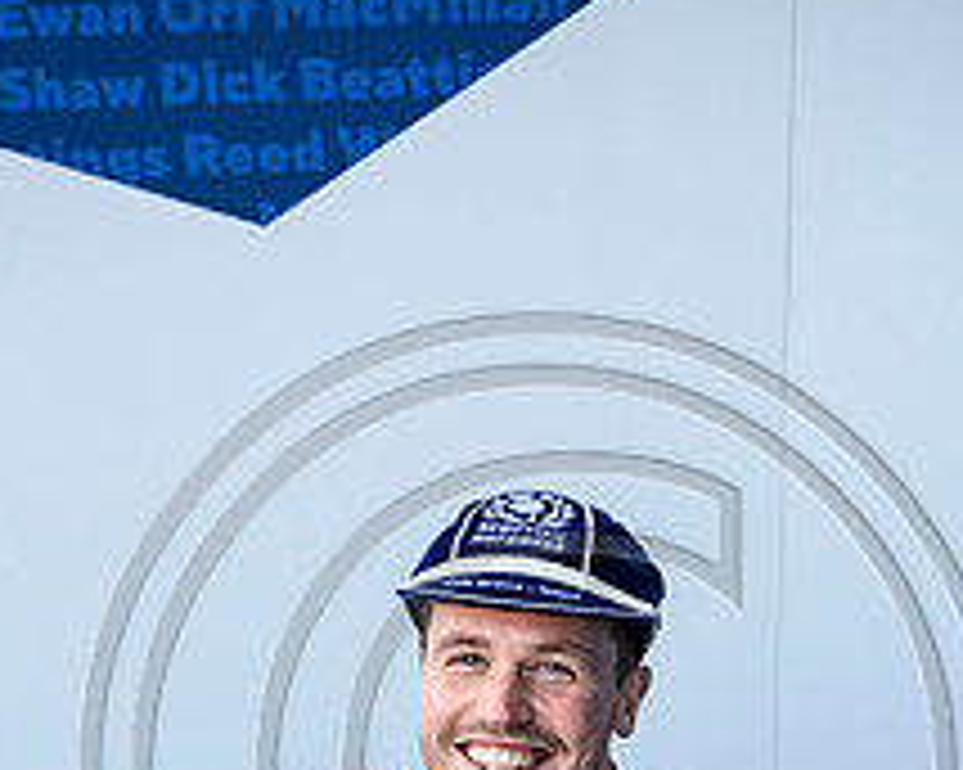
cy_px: 772
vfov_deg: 19.8
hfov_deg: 25.4
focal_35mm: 75
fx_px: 2137
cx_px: 540
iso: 500
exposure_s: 1/250
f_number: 3.2
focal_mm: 29.5
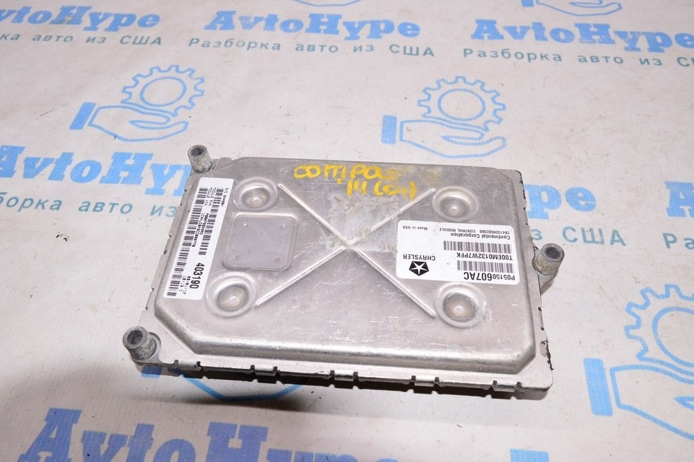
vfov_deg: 47.9
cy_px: 231
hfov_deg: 67.4
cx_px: 347
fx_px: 520
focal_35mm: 27
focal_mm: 18
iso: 1600
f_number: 8
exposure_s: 1/160
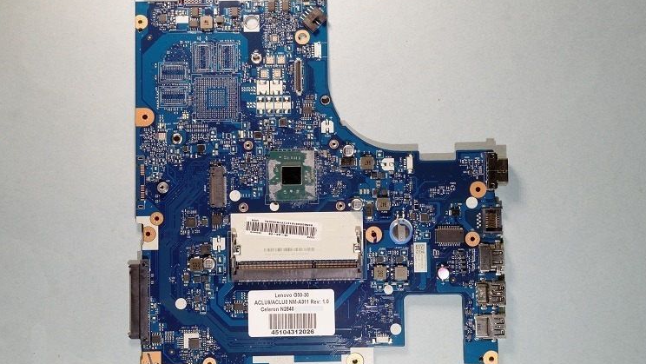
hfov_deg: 51.0
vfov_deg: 30.1
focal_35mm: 40
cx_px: 325
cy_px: 180
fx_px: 677
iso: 100
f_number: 8
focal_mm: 25
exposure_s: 1/6
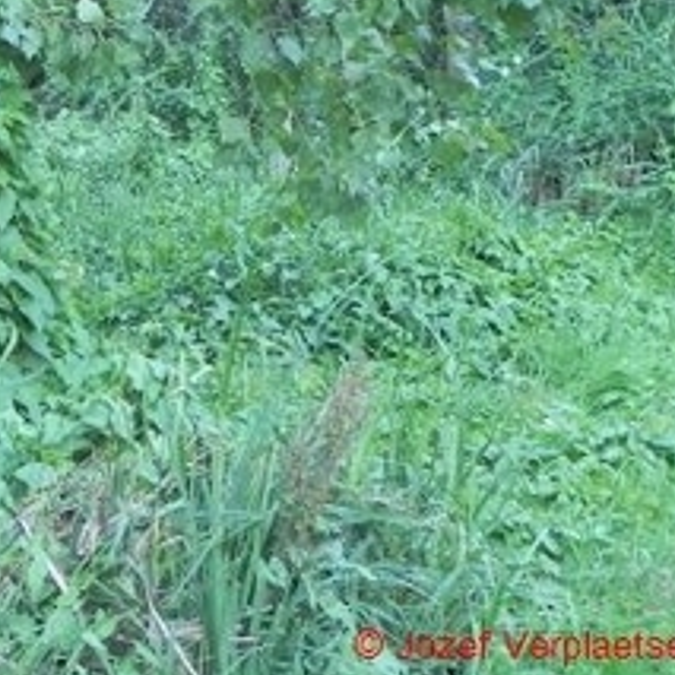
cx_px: -228
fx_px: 2030
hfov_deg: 17.6
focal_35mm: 92
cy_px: -19
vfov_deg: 18.3
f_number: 3.2
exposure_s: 1/30
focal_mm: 6.6
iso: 180
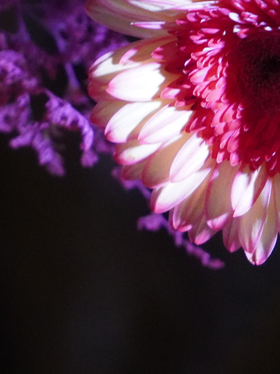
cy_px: 181
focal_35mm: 832
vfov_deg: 2.4
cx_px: 103
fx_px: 8973
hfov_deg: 1.8
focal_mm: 210
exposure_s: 1/50
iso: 6400
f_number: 6.3
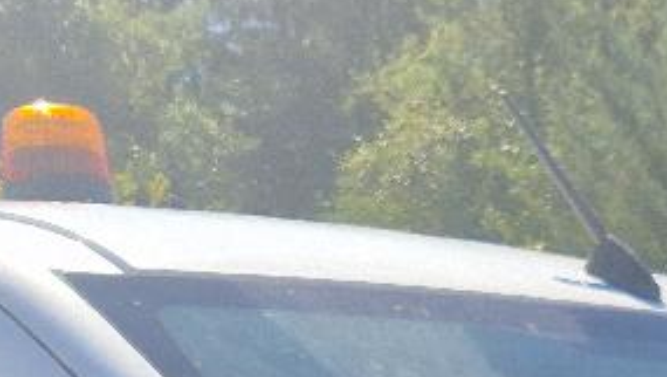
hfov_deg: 13.3
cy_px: 1414
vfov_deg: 6.5
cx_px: 735
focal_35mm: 158
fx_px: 2797
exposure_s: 1/1250
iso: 50
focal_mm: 5.4
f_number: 1.8
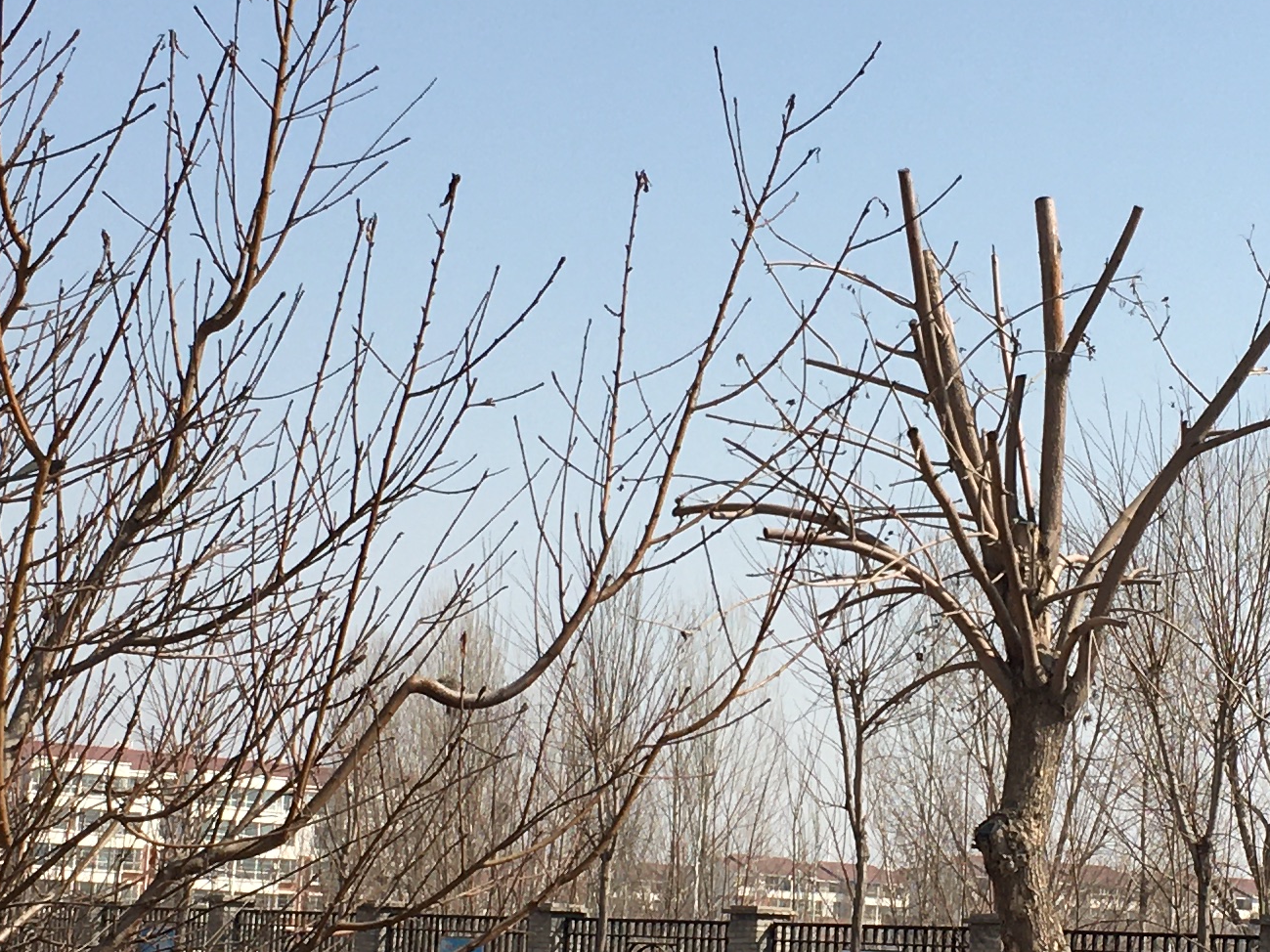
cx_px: 864
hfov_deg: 21.7
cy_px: 603
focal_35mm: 90
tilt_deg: +7.0
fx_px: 3302
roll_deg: -2.0
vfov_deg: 16.4
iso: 25
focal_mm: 4.15
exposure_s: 1/1832
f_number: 2.2
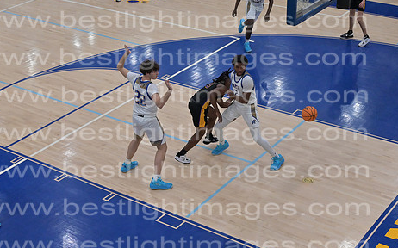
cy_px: 115
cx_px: 175
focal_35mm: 64
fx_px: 694
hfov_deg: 32.0
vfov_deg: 20.3
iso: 4000
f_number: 4
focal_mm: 50
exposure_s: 1/800
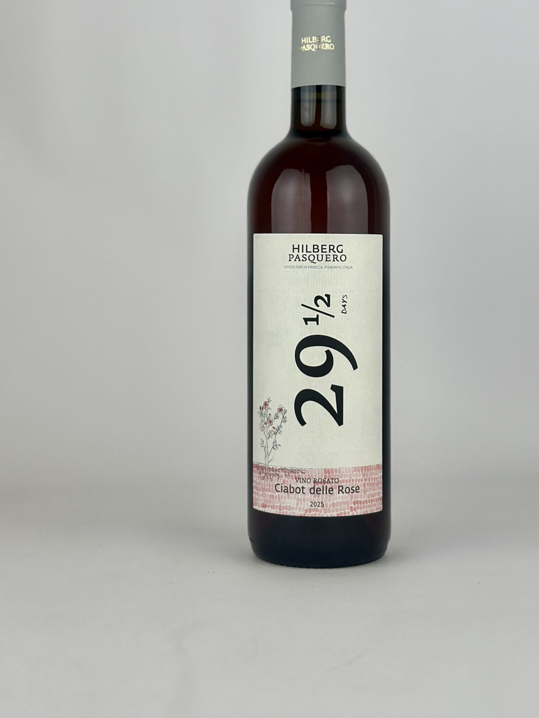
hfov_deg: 23.3
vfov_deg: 30.6
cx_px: 294
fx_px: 1308
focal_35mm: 63
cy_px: 261
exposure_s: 1/1289
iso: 80
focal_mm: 6.86
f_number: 1.78
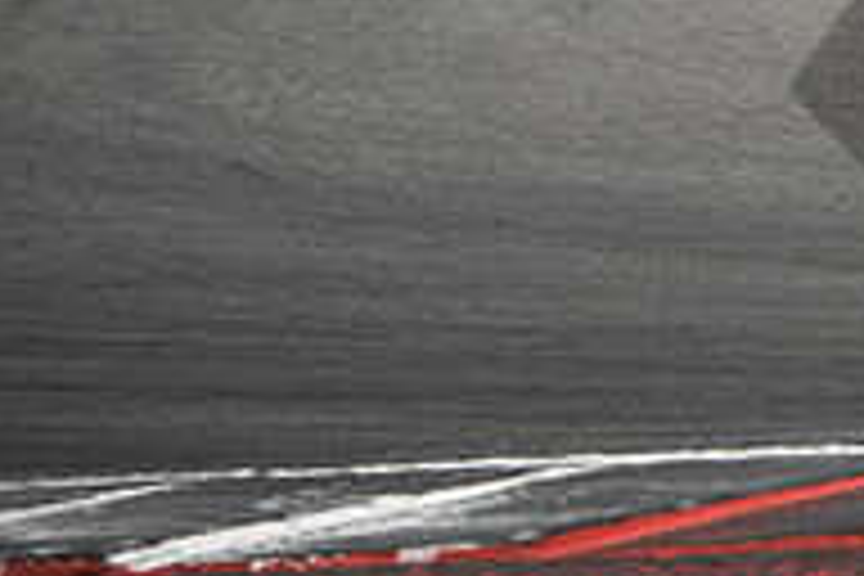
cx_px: 1224
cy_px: -250
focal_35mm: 904
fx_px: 21694
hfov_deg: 2.3
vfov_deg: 1.5
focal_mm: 200
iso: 125
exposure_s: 1/250
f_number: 8
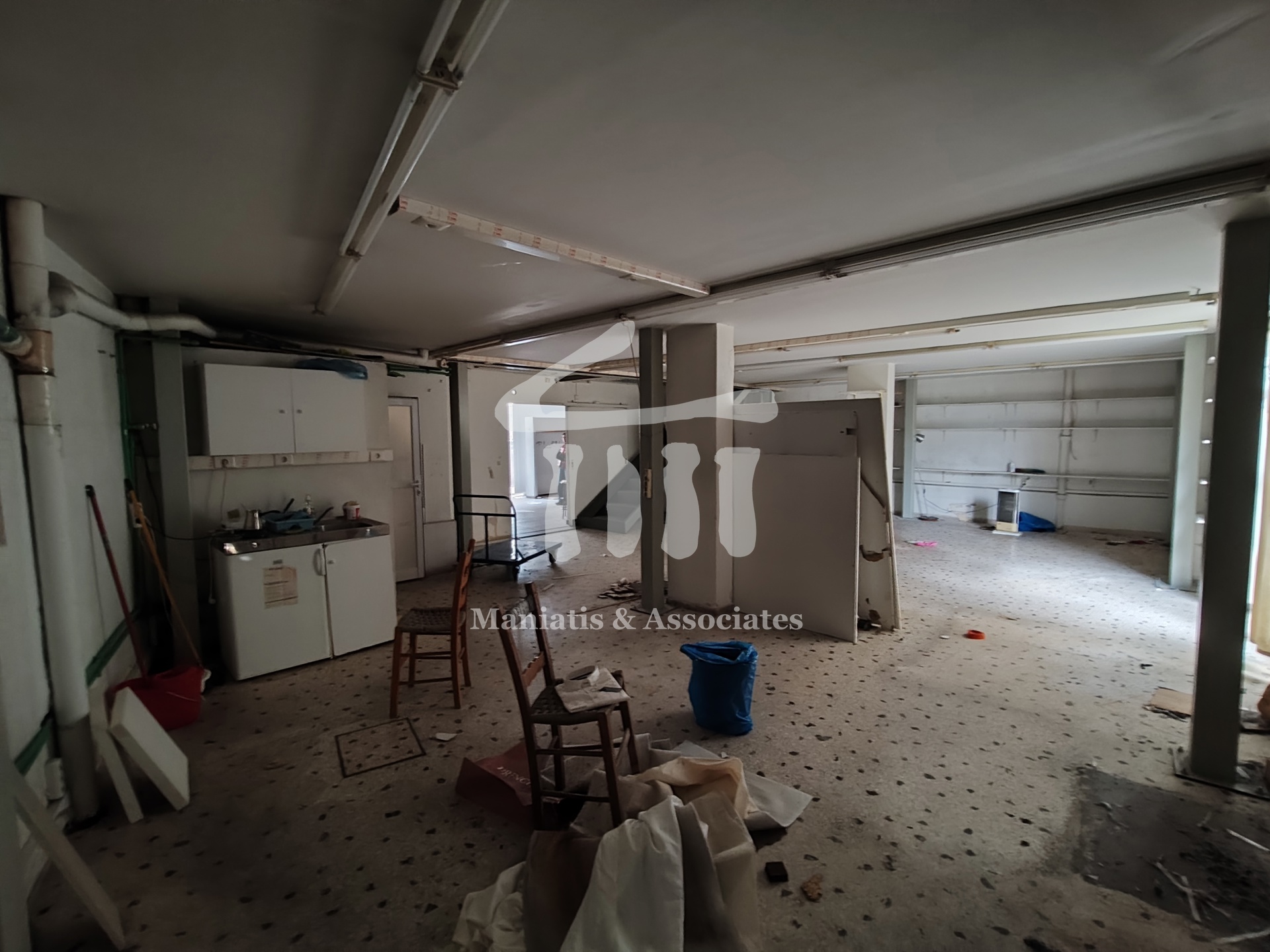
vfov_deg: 81.7
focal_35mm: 15
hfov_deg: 98.2
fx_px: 550
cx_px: 635
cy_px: 476
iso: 320
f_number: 2.2
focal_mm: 1.67
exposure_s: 1/8.33
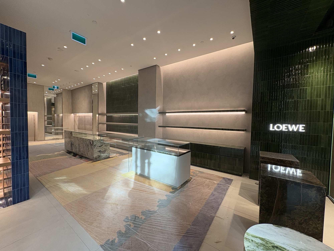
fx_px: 135
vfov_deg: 85.7
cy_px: 126
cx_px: 167
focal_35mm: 14
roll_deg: -0.9
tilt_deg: -1.5
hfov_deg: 102.1
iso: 160
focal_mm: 2.22
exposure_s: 1/120
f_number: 2.2
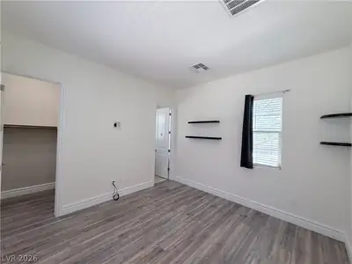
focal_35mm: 14
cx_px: 176
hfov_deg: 102.1
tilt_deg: +0.7
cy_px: 132
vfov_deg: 85.7
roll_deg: -1.3
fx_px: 142
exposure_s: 1/60
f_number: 2.2
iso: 250
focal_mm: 2.22
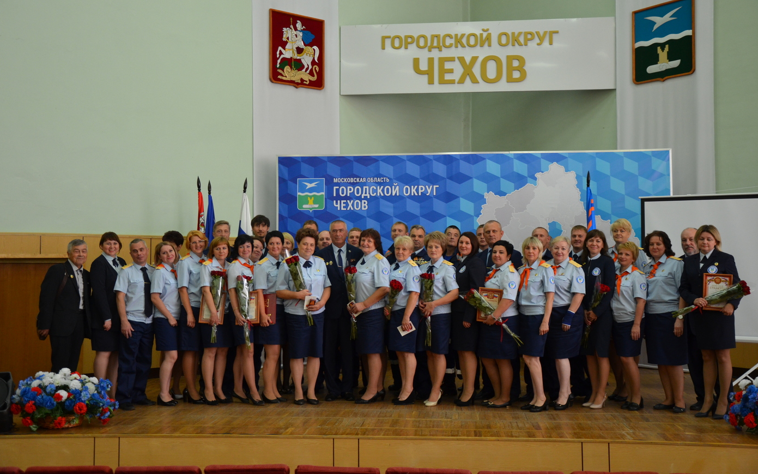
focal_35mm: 43
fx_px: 888
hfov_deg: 46.2
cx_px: 378
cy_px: 222
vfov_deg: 29.8
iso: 720
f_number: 4
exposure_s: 1/60
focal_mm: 28
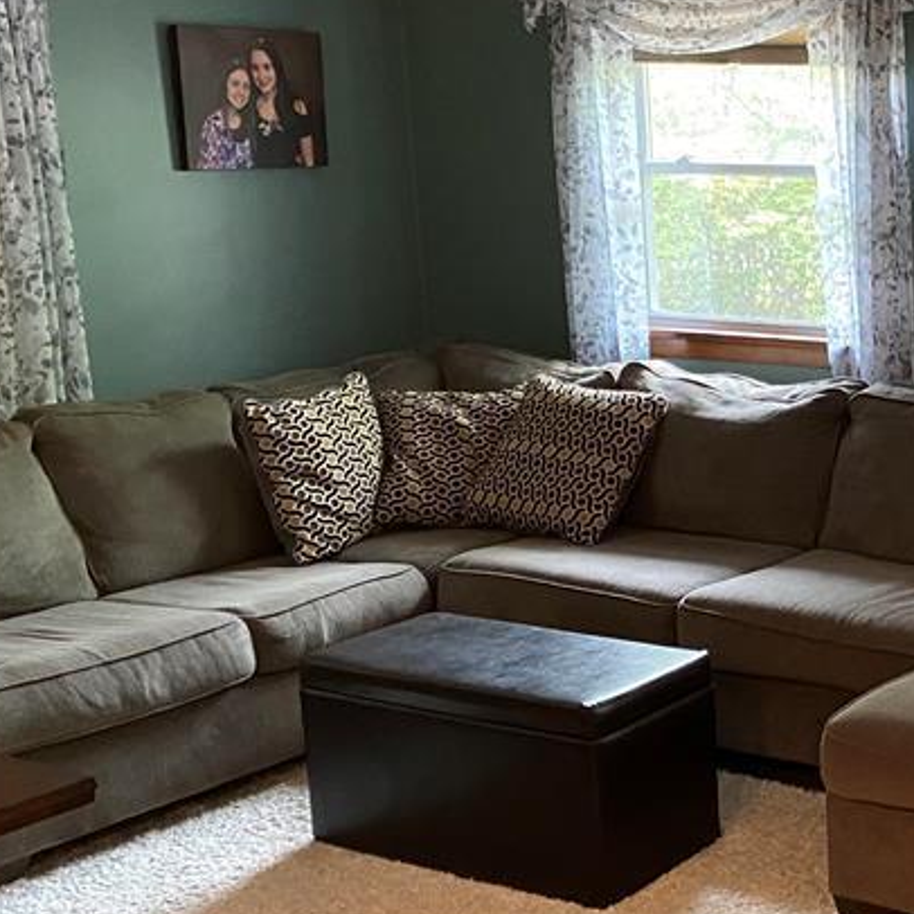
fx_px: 1733
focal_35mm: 58
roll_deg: +0.3
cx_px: 1013
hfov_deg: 27.0
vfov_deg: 29.5
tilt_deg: -13.3
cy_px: 511
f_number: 1.8
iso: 400
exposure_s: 1/40
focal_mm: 4.25
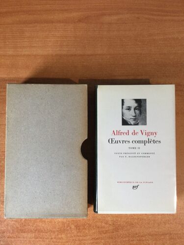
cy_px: 122
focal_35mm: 31
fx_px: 220
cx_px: 92
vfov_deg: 58.4
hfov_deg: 45.4
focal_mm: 3.3
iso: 160
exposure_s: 1/33
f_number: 2.4
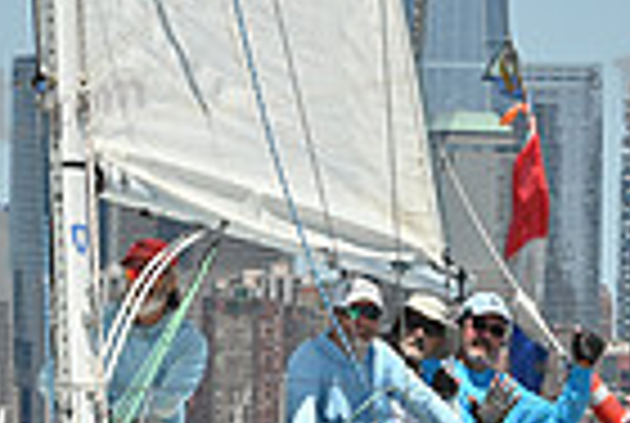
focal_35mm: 422
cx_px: 382
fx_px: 7401
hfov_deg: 4.9
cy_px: 326
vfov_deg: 3.3
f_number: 10
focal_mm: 102
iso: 320
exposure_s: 1/1000
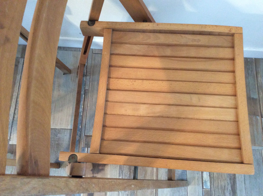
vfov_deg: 44.1
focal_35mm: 32
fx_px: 243
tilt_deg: -73.4
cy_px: 98
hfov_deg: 56.9
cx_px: 132
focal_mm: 3.3
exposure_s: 1/17
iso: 250
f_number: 2.4
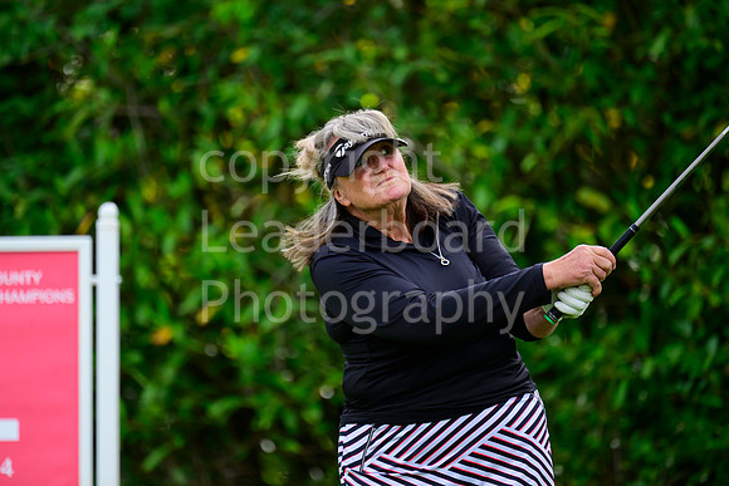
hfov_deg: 5.2
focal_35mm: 400
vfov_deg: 3.4
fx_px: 8102
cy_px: 243
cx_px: 364
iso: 1000
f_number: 5.6
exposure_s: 1/1600
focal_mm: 400
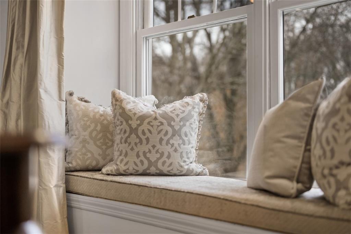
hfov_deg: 39.6
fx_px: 488
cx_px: 176
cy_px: 117
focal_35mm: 50
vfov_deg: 27.0
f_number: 1.8
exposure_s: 1/250
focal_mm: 50
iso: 400
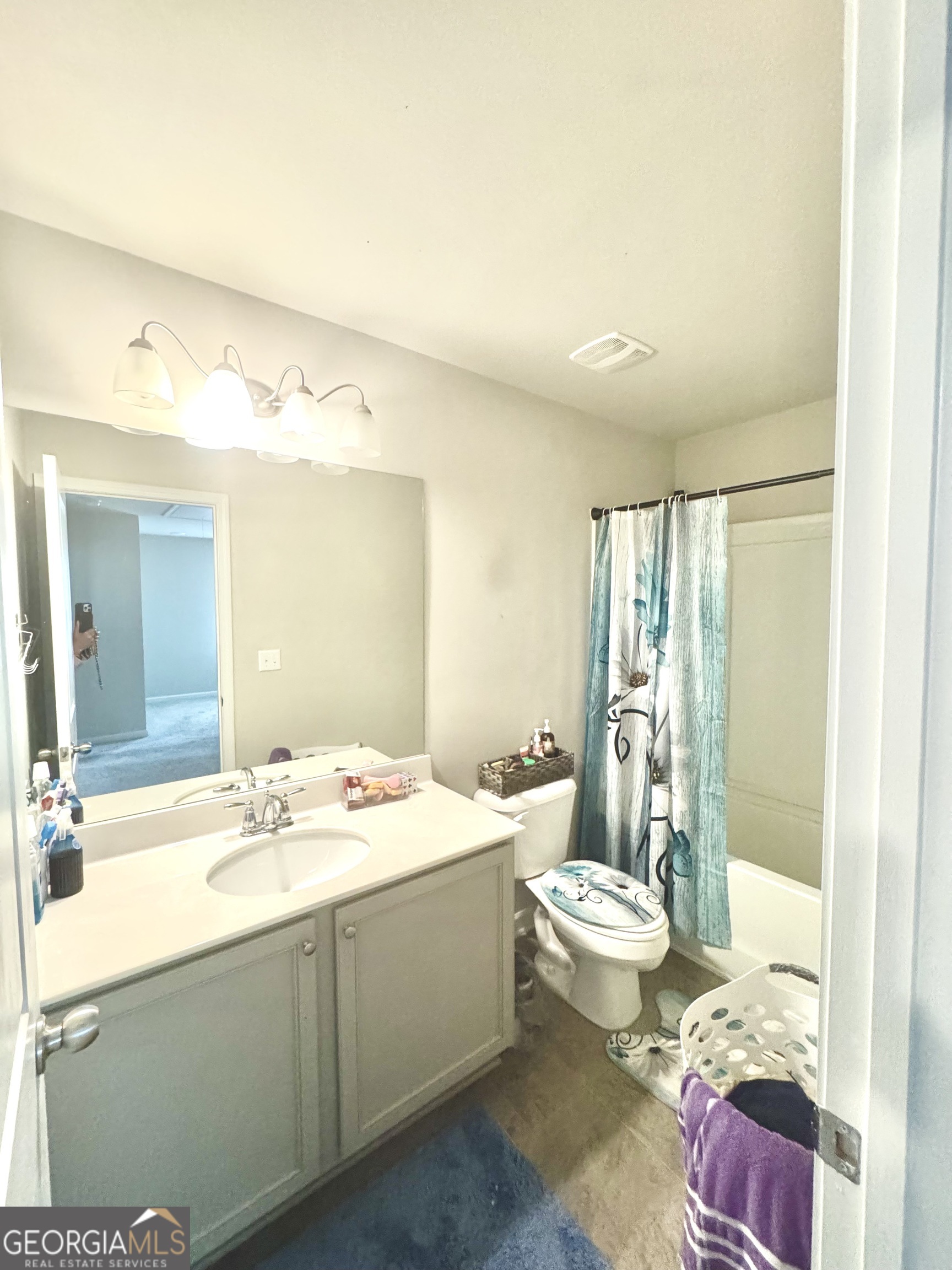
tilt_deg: -3.0
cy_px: 635
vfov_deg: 102.1
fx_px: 513
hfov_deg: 85.7
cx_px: 476
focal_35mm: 14
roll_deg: +0.5
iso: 640
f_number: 2.2
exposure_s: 1/60
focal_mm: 2.22
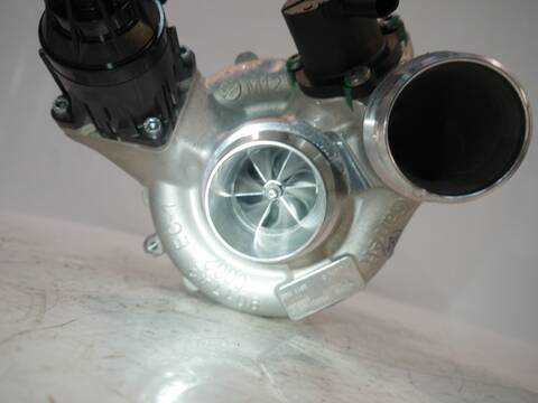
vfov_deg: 49.7
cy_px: 202
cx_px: 269
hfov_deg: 63.4
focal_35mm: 28
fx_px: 435
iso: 200
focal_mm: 14
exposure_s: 1/80
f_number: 3.5
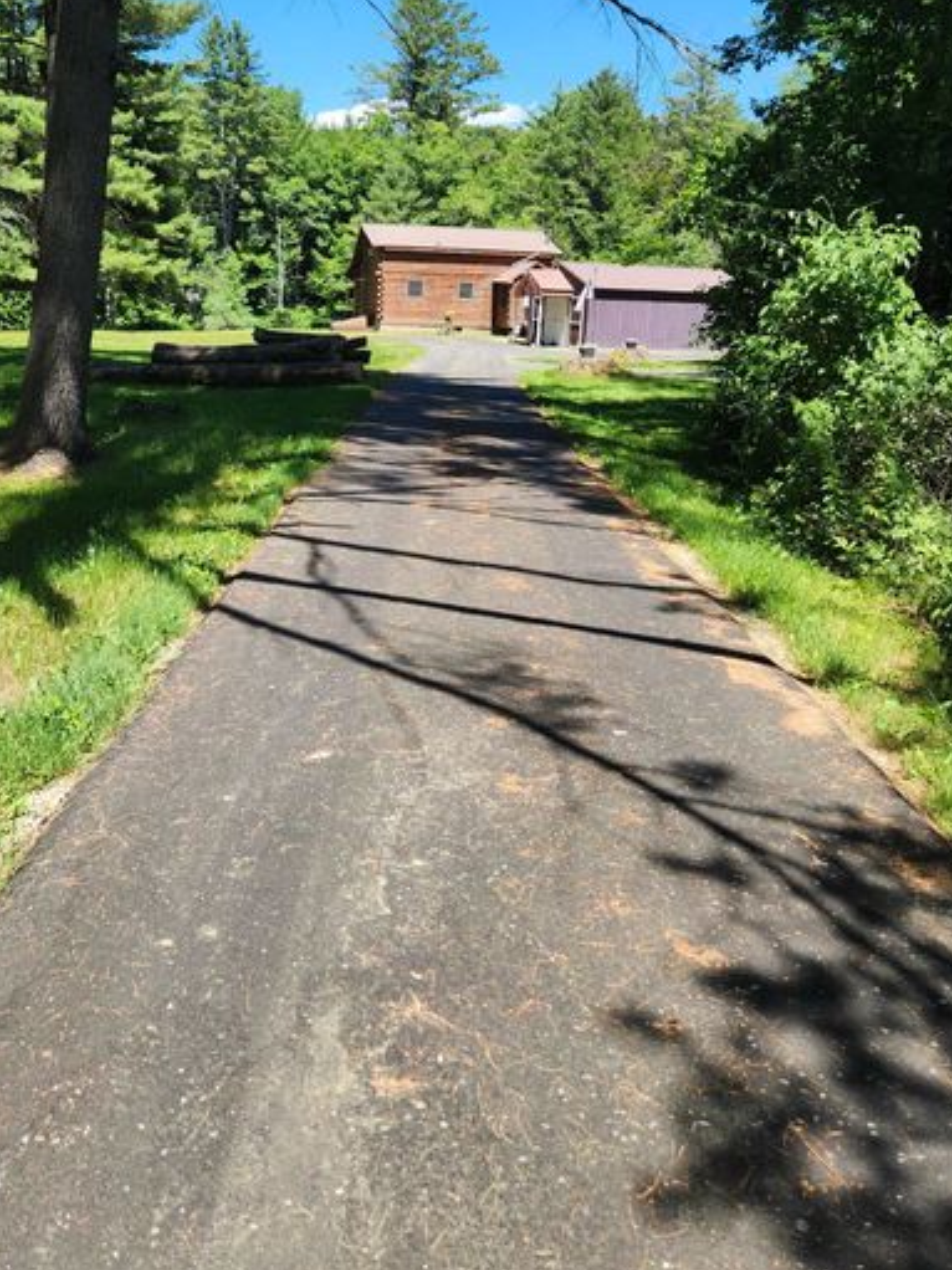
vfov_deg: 59.6
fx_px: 1101
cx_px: 395
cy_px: 523
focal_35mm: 30
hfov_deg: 46.6
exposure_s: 1/690
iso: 20
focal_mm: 5.4
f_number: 1.8
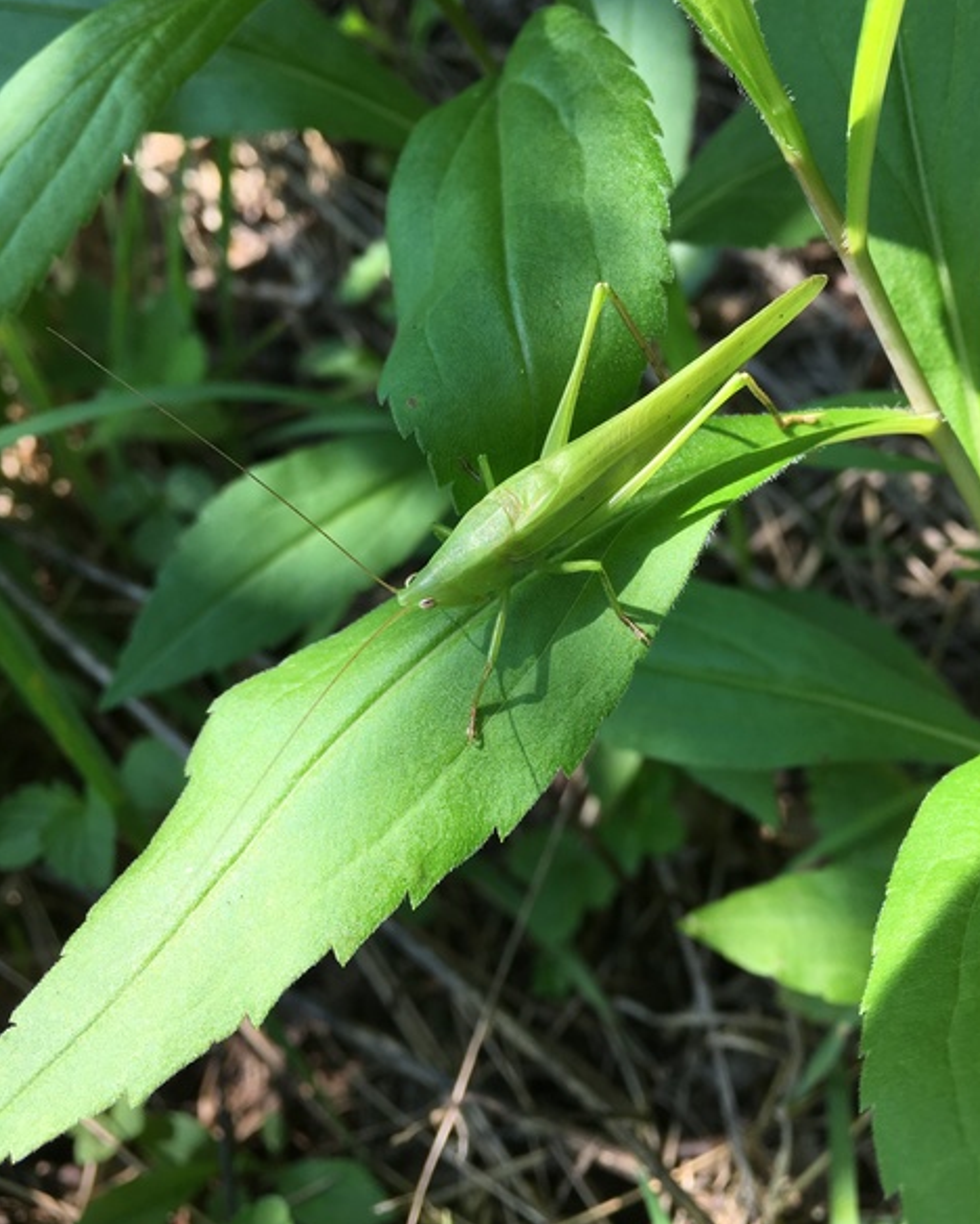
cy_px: 616
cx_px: 500
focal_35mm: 31
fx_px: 1123
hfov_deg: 47.2
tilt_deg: -51.3
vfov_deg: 57.1
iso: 25
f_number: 2.2
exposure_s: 1/320
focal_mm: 4.15
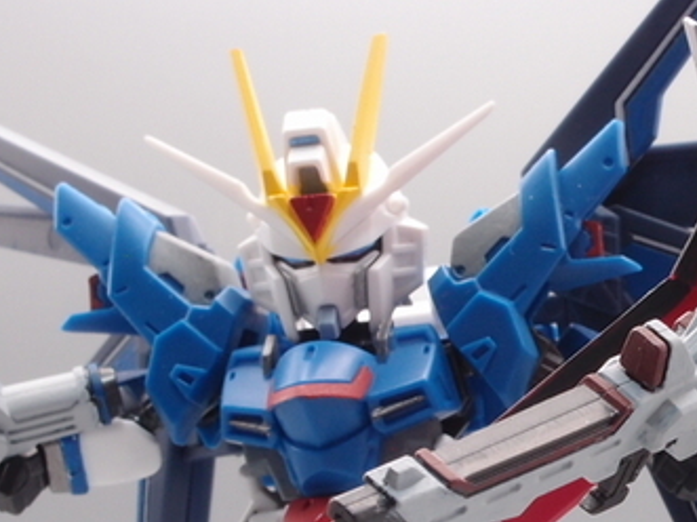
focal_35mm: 121
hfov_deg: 16.0
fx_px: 2435
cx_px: 668
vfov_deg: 12.2
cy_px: 394
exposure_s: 1/4
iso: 100
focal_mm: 10.83
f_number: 8
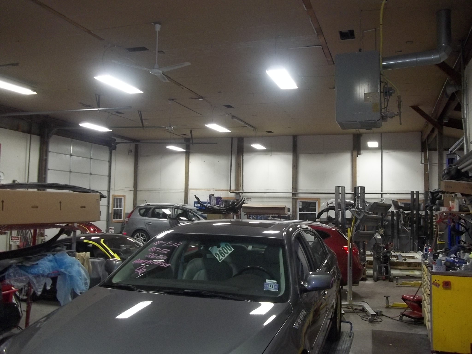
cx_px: 236
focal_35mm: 32
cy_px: 177
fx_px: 436
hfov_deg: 56.8
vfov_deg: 44.2
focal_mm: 5.7
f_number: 2.9
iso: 160
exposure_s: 1/40
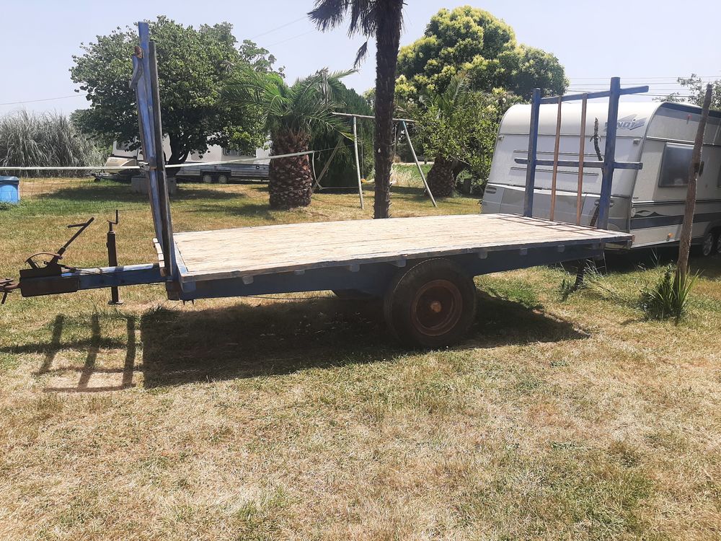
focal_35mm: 26
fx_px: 542
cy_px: 270
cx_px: 360
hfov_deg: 67.3
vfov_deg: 53.1
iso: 40
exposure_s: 1/2004
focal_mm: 3.93
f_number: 1.7
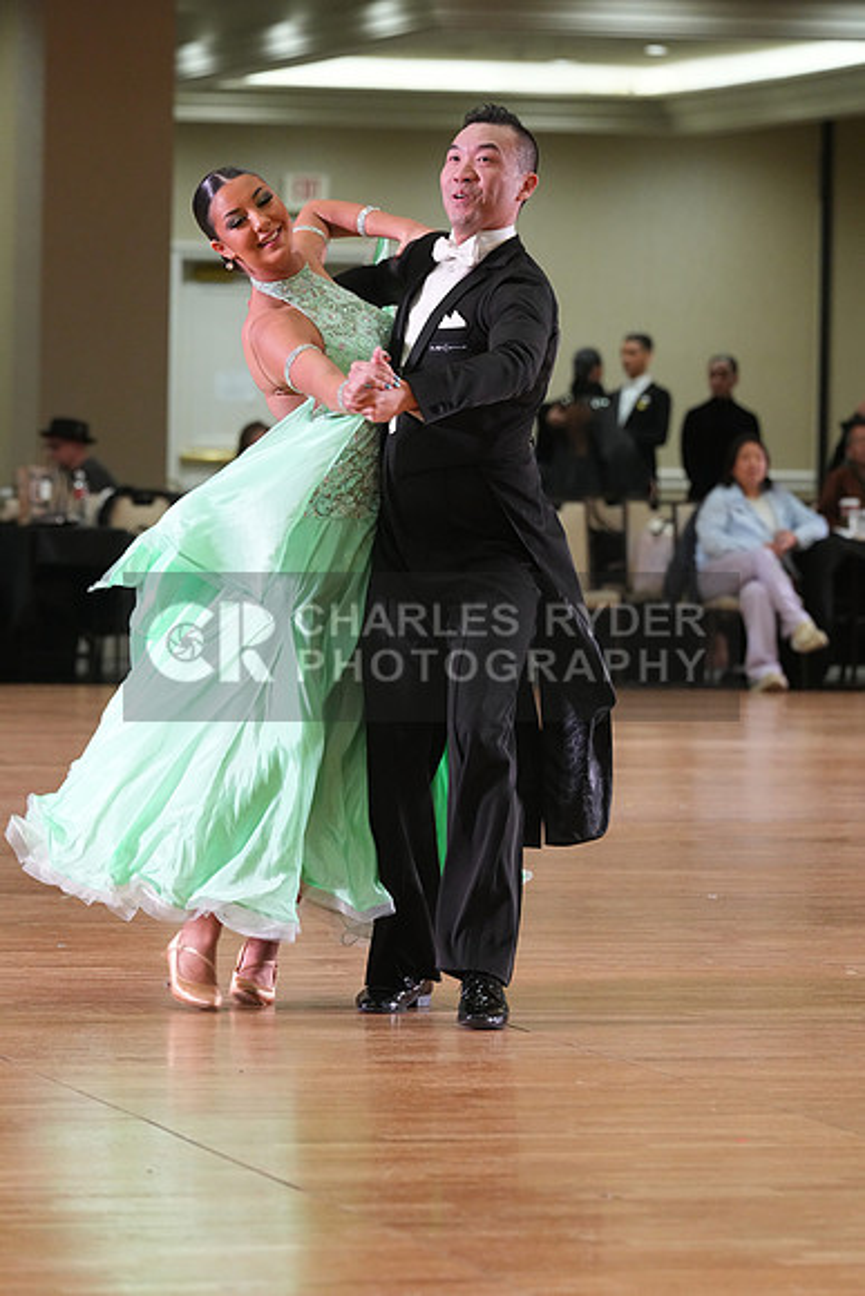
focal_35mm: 200
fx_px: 7203
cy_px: 648
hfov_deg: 6.9
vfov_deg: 10.3
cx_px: 432
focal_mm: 200
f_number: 6.3
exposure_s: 1/200
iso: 4000
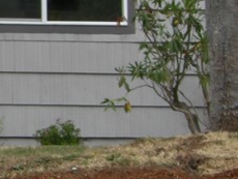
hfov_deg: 11.5
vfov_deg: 9.3
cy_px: 30
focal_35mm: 160
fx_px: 1101
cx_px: -180
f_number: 6.1
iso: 64
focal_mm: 7.5
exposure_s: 1/137
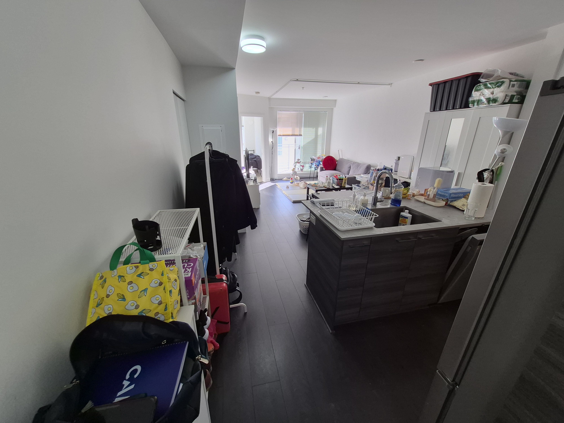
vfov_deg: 89.9
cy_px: 212
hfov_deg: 106.2
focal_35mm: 13
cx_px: 282
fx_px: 212
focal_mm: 1.74
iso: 100
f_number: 2.2
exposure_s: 1/60
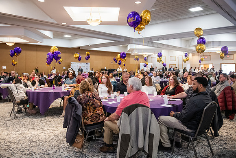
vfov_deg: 42.3
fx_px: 203
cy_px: 79
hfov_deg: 60.3
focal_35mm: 31
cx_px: 118
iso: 4000
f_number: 3.2
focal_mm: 31
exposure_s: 1/200
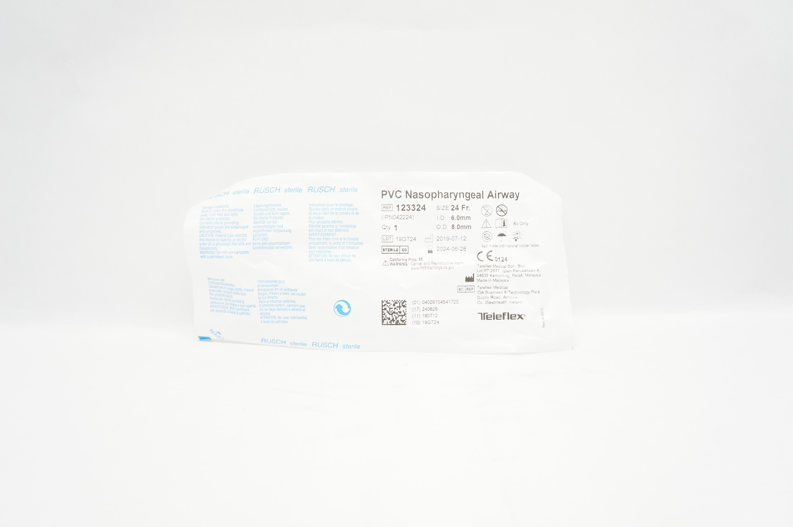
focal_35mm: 27
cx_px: 396
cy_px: 264
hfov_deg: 67.4
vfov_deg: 47.8
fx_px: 594
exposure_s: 1/60
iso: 800
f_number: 5.6
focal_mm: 18
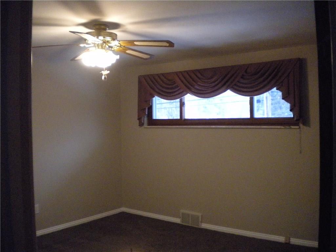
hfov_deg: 52.6
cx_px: 168
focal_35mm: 35
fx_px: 340
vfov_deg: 40.7
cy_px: 126
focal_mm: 6.3
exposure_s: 1/134
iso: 927
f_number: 3.1
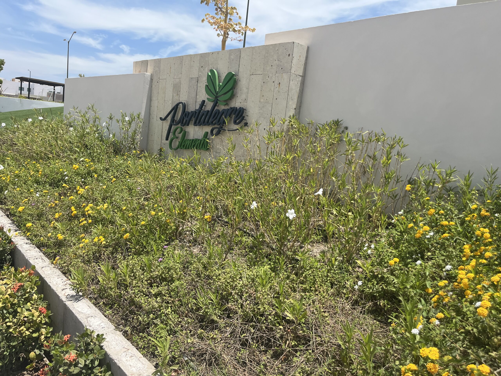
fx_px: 376
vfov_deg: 53.1
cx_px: 250
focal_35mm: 26
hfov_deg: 67.3
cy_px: 188
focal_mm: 5.1
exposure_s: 1/3876
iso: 50
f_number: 1.6
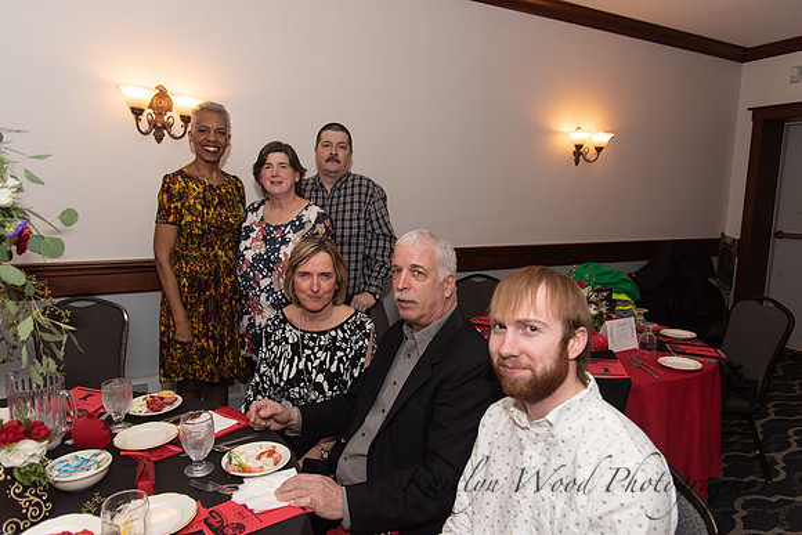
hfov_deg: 73.7
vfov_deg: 53.2
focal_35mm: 24
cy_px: 268
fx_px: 535
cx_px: 401
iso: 800
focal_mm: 24
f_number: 4
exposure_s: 1/200
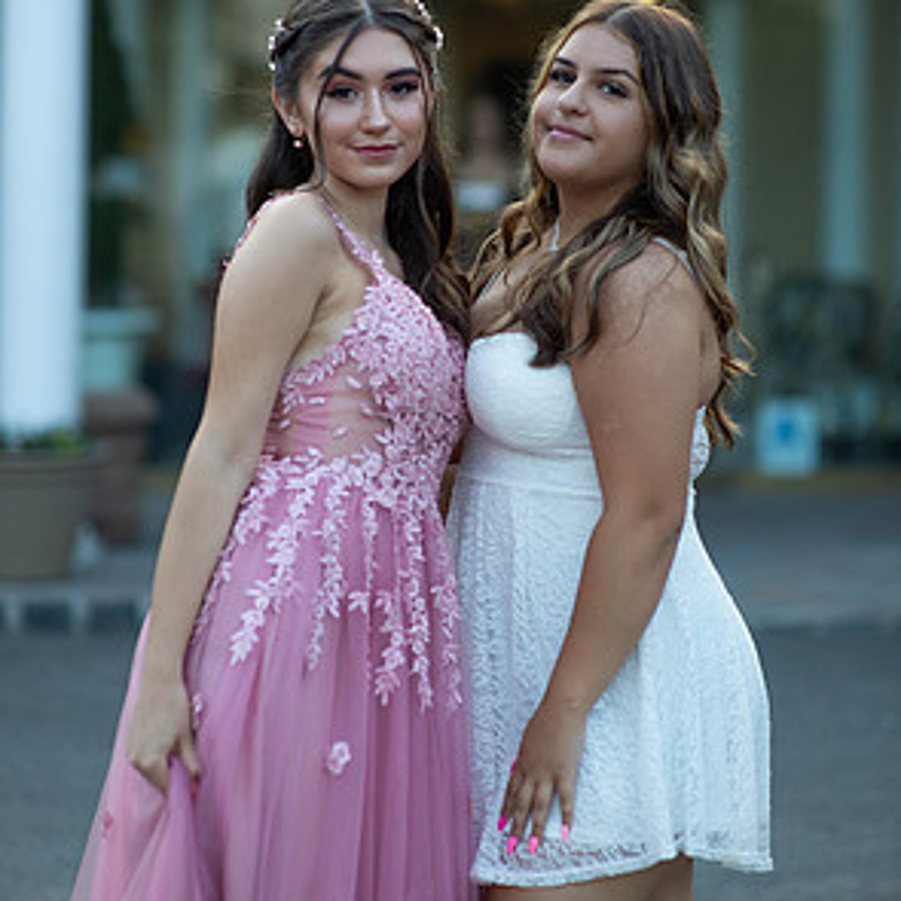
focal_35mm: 110
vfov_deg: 15.8
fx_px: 3239
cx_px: 447
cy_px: 357
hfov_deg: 15.8
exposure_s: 1/1000
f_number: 2
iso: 250
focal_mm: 85
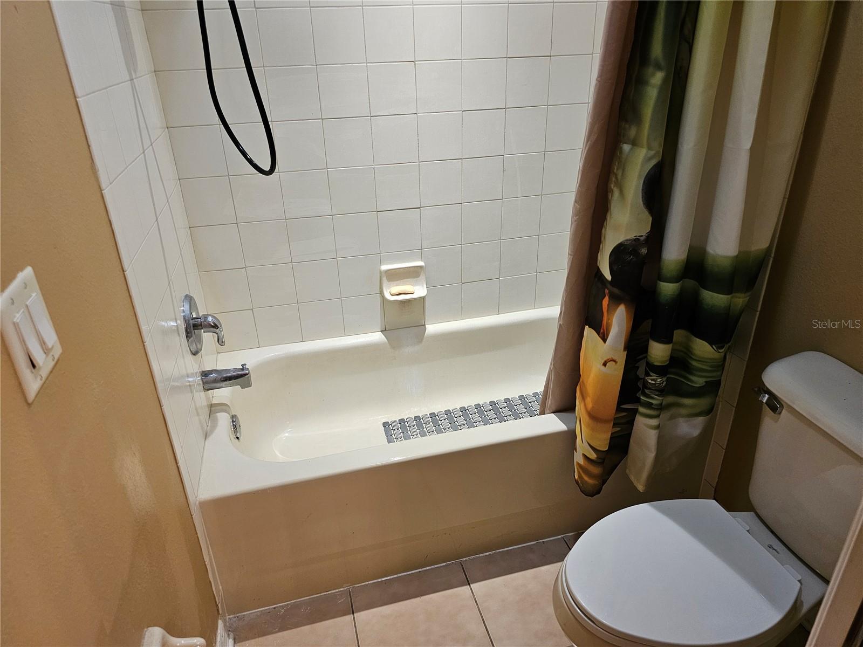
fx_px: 573
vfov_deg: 58.9
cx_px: 432
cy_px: 324
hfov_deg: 73.9
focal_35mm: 23
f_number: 1.7
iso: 400
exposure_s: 1/120
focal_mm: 6.3
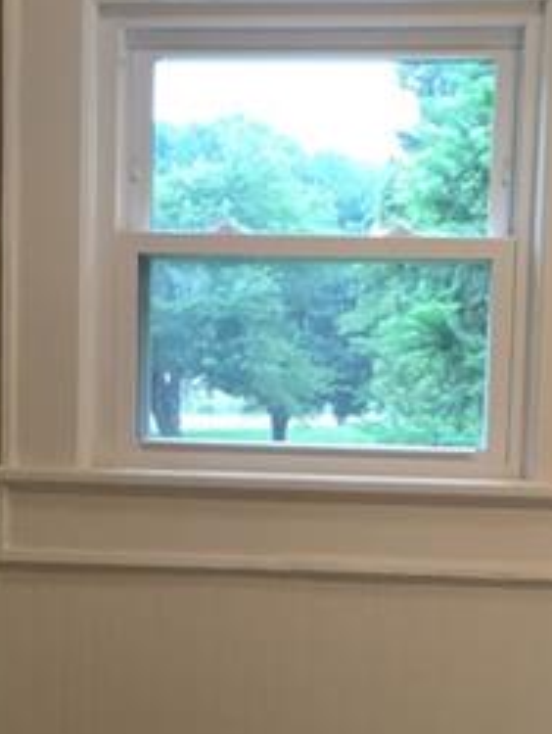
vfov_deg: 21.7
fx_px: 1889
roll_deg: -2.1
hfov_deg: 16.6
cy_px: 593
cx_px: 244
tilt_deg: -7.2
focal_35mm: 89
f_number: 2.2
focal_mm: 4.15
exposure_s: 1/30
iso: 80
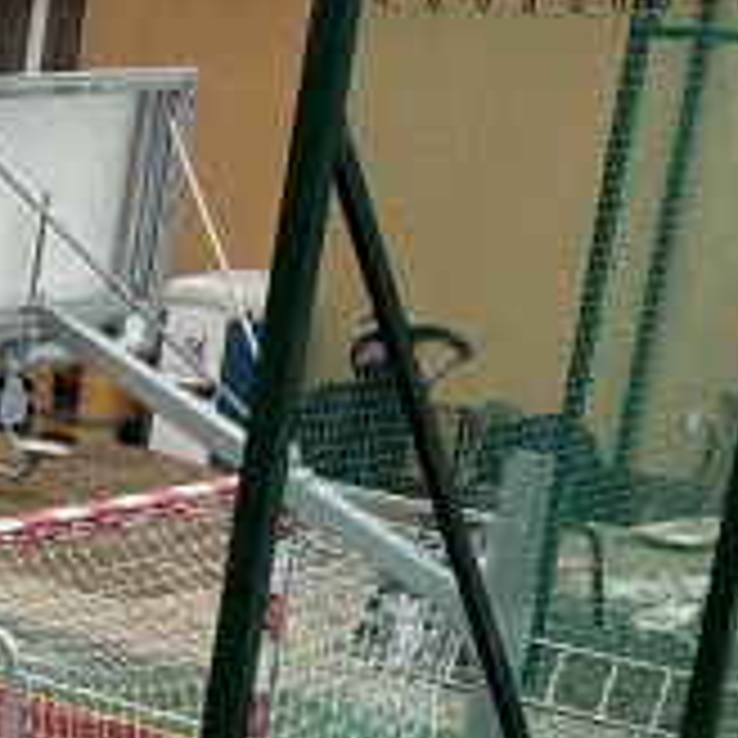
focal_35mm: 112
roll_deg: -2.1
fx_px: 2701
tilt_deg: -13.7
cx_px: -1026
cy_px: 540
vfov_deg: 15.5
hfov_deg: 12.3
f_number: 1.5
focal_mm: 5.7
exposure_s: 1/709
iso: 50
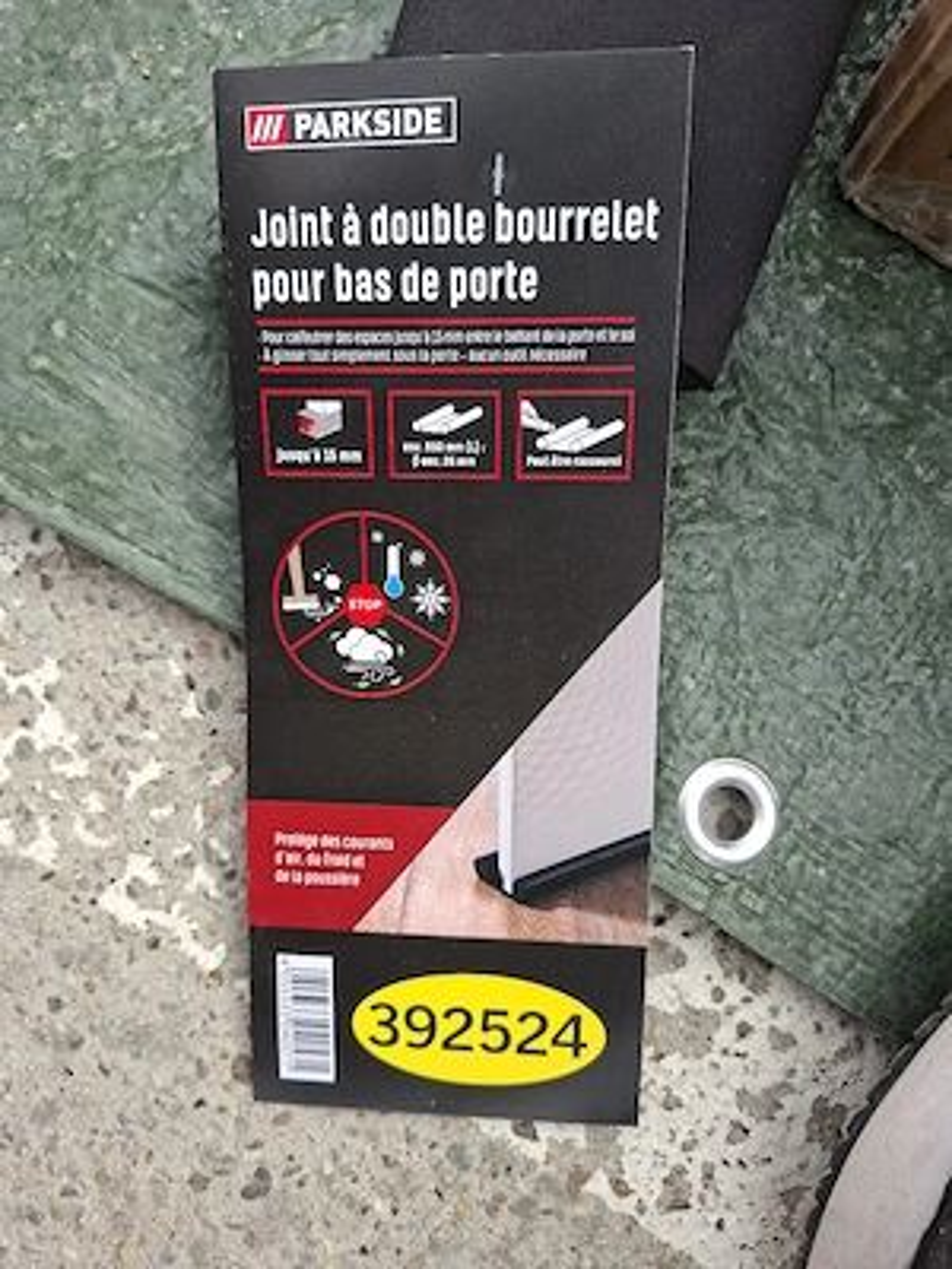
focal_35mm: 23
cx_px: 476
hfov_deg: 58.9
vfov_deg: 73.9
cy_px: 634
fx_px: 843
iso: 50
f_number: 1.8
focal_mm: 5.54
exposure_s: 1/625
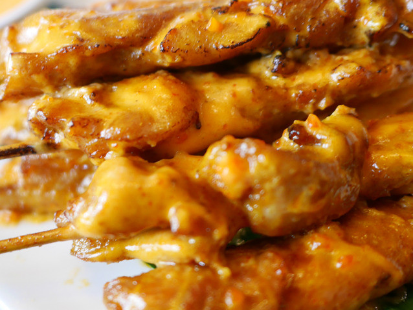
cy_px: 128
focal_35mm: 47
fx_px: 561
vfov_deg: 30.8
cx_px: 189
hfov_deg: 40.4
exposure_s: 1/60
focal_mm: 15
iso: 640
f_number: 1.7
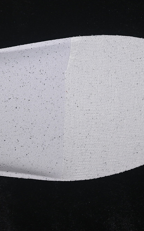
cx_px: -1
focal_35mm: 123
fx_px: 773
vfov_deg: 17.0
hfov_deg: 10.6
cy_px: 108
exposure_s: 1/80
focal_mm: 50
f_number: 7.1
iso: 160
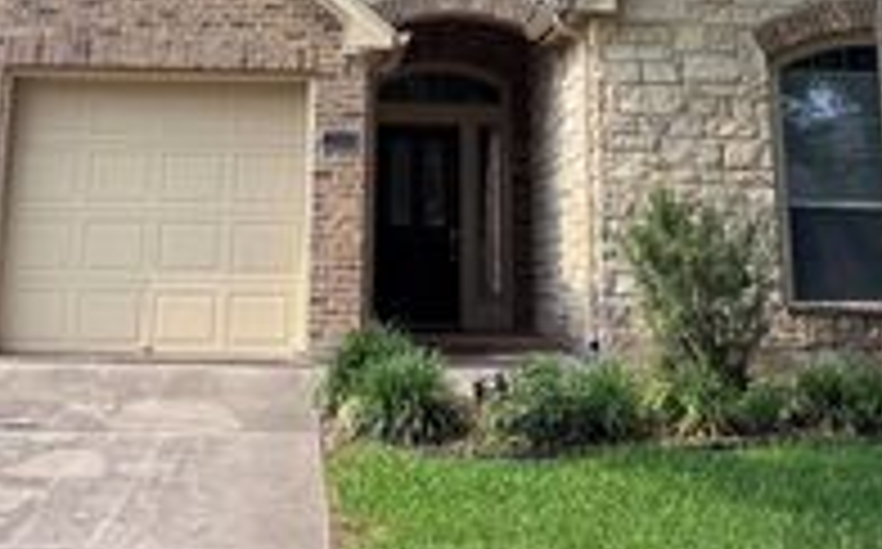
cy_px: -191
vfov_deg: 18.4
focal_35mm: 65
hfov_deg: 31.5
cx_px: 387
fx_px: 1561
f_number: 1.78
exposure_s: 1/2331
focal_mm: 6.76
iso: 80
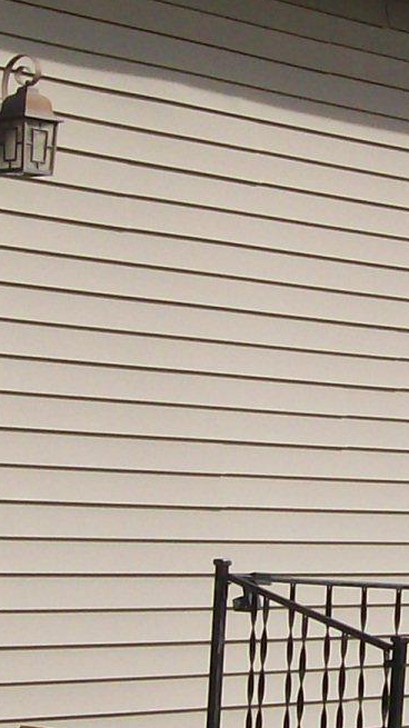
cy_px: 410
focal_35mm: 138
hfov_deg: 8.7
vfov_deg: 15.6
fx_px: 2663
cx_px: 413
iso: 80
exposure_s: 1/746
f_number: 4.8
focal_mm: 6
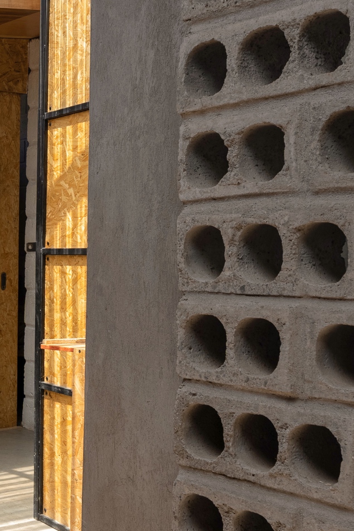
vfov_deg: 31.8
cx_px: 22
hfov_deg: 21.0
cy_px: 301
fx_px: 929
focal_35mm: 63
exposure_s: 1/1250
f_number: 8
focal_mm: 20
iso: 100
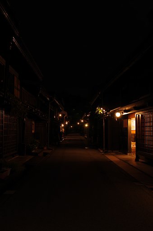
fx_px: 288
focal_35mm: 45
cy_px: 116
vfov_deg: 43.7
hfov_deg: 29.7
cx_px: 76
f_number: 5.6
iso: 100
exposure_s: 6
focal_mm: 30
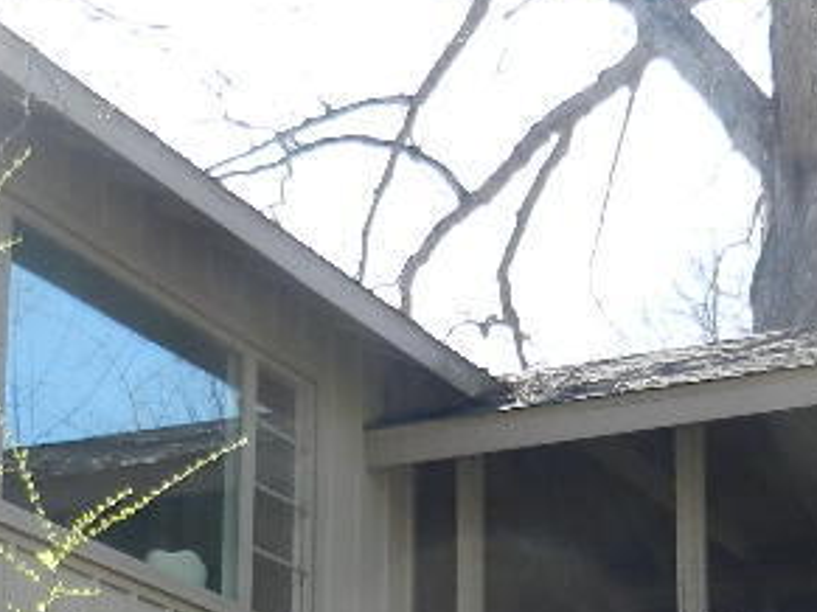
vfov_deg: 13.8
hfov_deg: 19.2
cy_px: 834
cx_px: 295
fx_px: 2406
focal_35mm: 102
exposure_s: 1/320
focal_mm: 5.1
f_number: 3.6
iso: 160
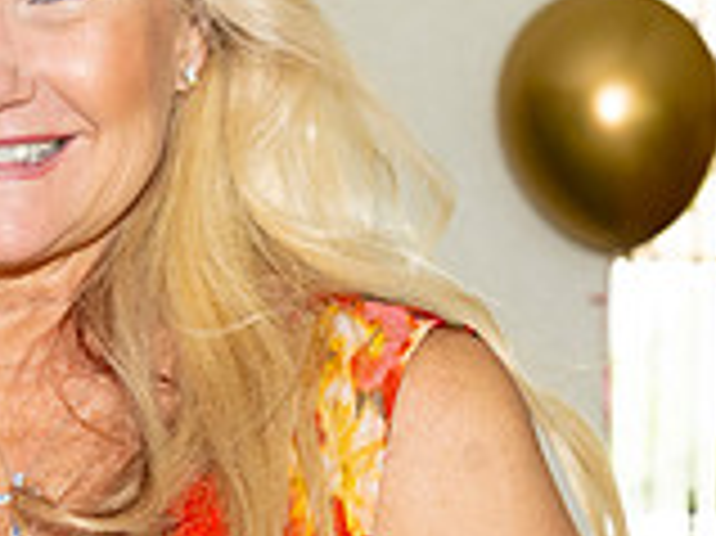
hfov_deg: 9.5
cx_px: -104
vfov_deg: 7.2
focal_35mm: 207
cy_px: 444
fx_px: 4278
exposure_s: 1/100
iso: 640
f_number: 6.3
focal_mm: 59
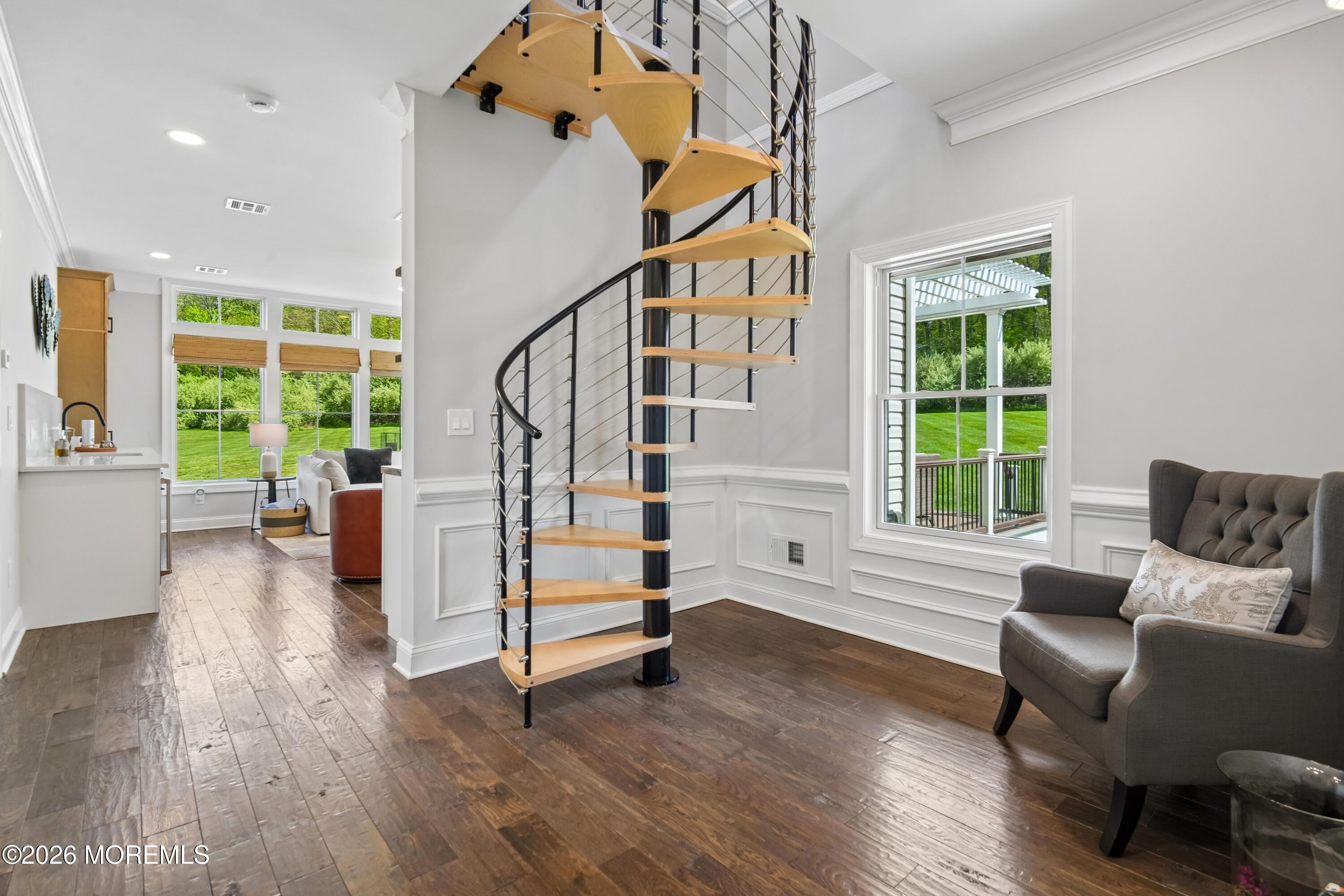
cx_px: 672
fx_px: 597
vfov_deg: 73.7
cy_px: 448
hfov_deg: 96.7
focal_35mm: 16
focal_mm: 16
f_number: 8
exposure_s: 1/13
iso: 400
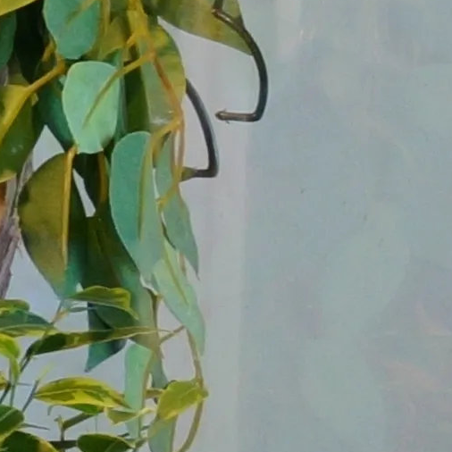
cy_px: 87
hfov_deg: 5.4
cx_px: -1490
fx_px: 4018
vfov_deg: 6.4
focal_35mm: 272
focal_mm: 22
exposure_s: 1/50
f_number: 4
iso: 400
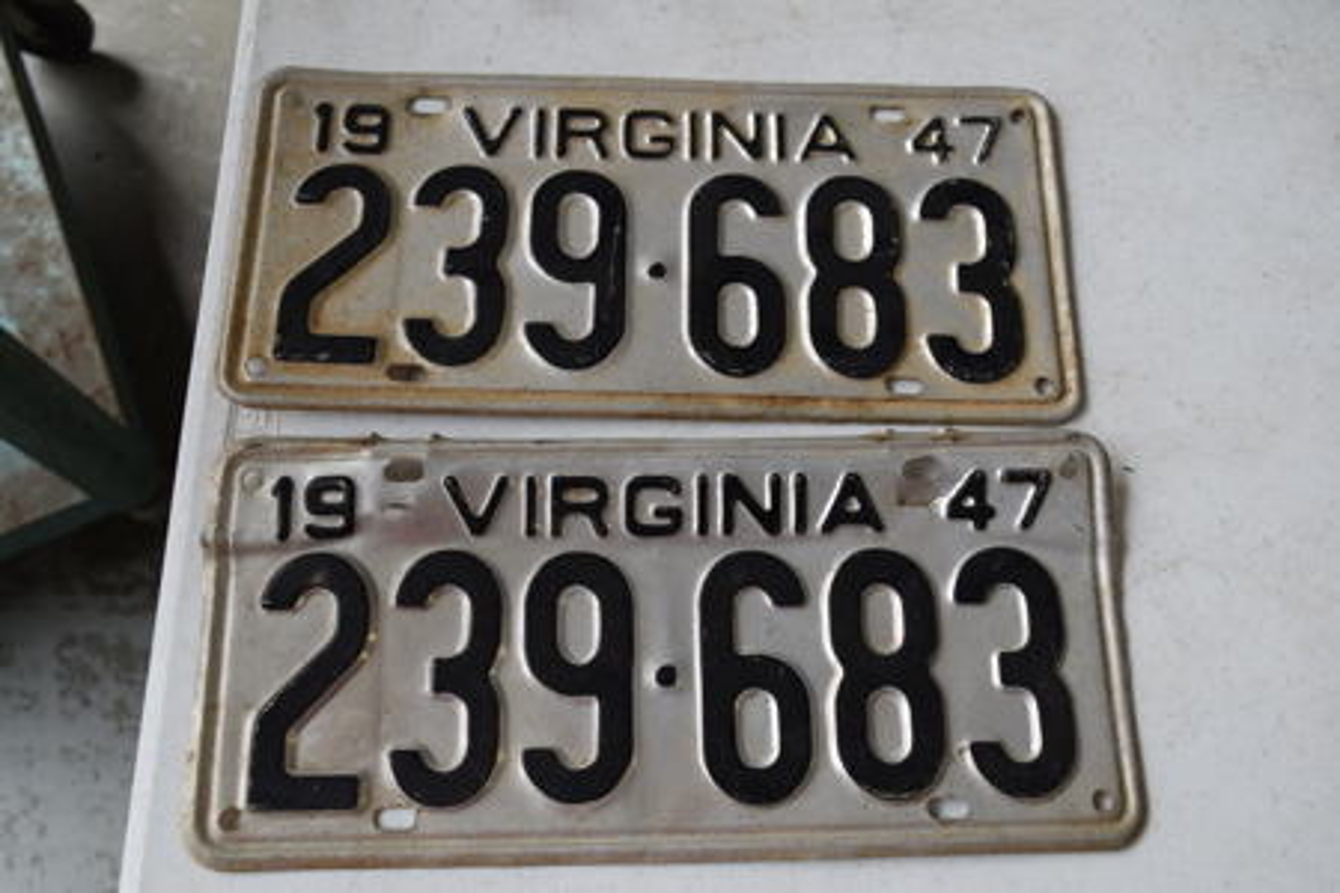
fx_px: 1228
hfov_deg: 57.2
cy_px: 446
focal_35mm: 33
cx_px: 670
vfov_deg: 40.0
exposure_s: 1/250
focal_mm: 22
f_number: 6.3
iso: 200
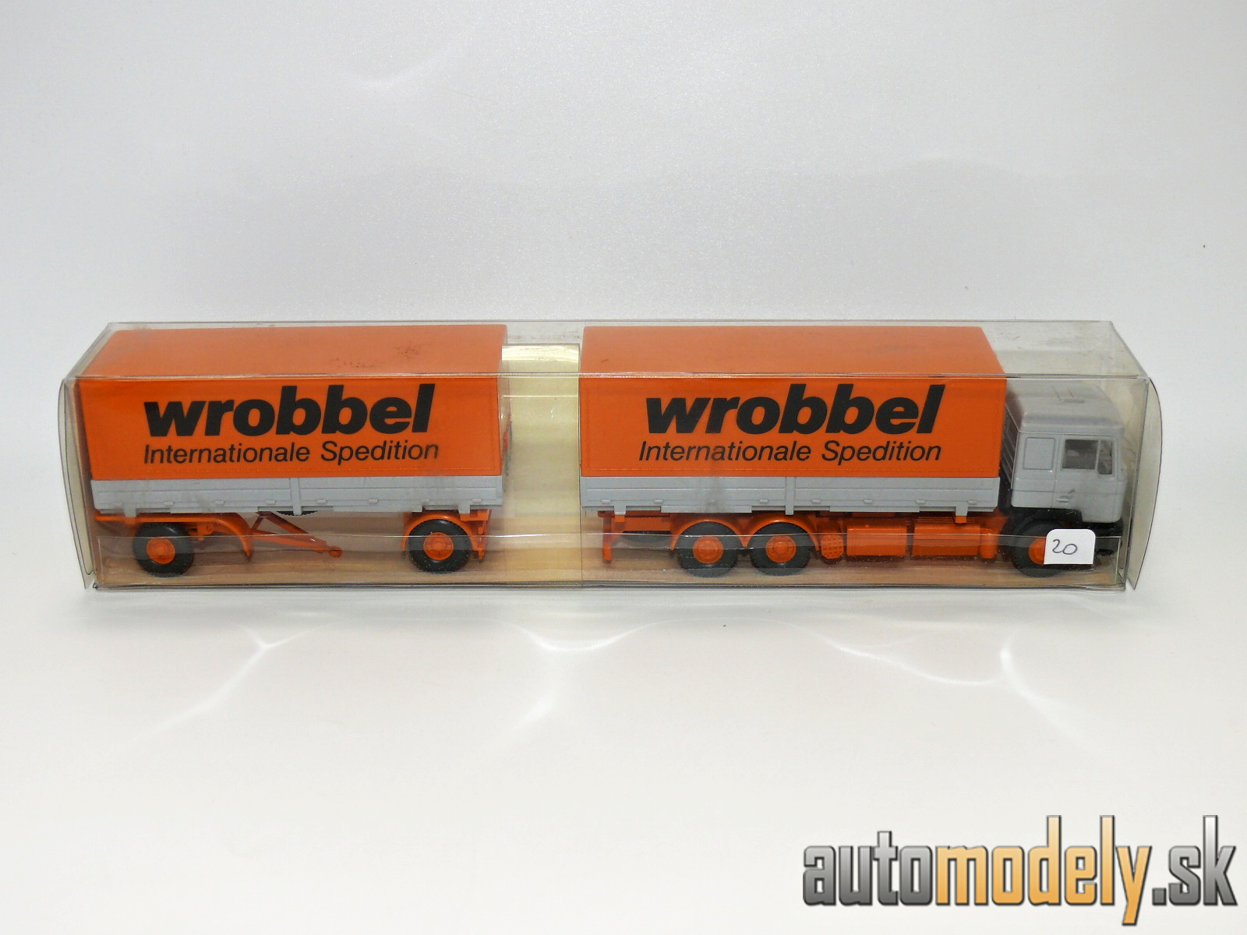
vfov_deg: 27.5
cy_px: 468
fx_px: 1909
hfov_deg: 36.2
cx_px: 624
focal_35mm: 53
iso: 100
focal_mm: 9.4
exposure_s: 1/30
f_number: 3.2
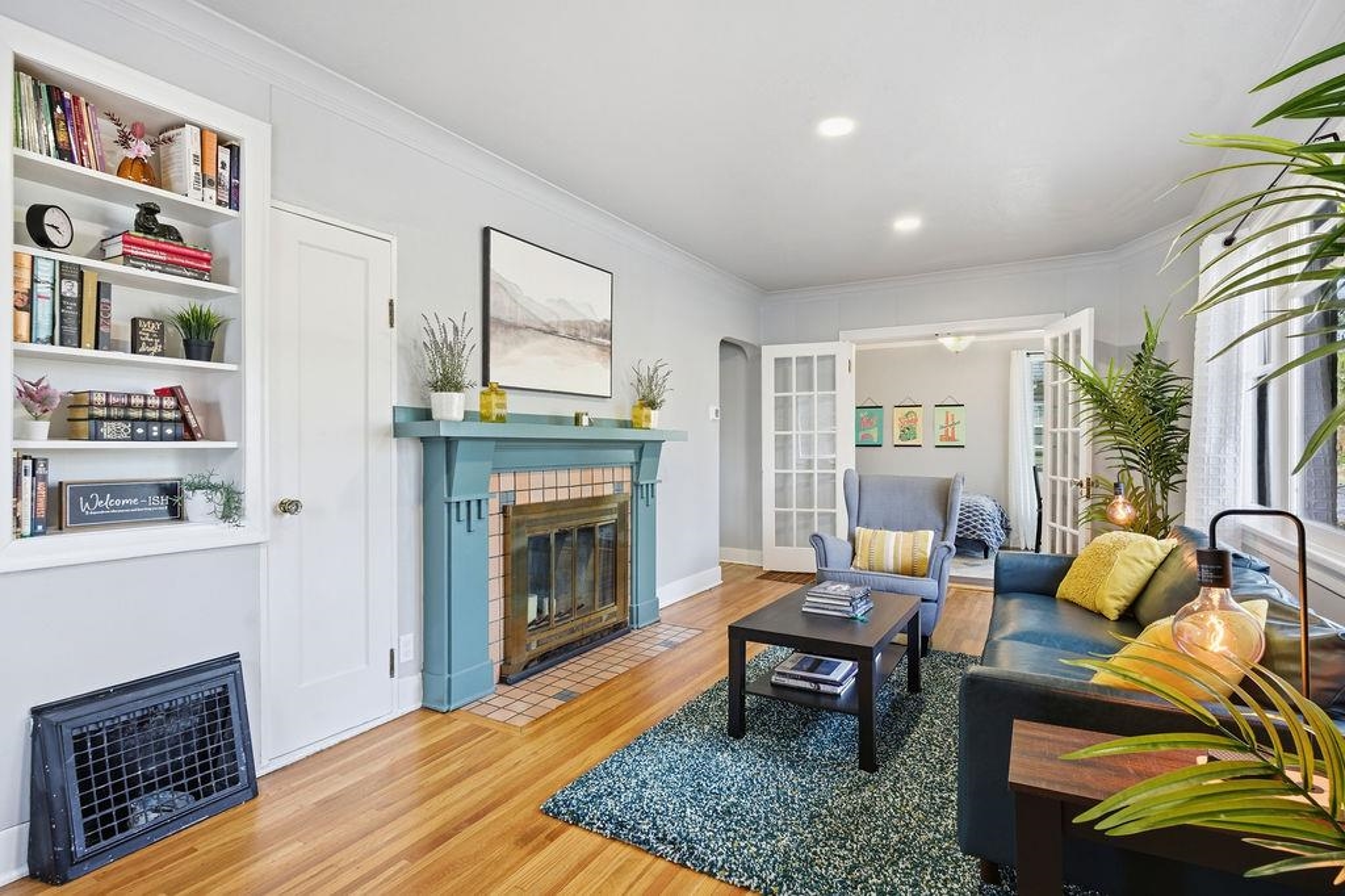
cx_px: 672
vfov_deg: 67.3
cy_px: 448
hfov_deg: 90.0
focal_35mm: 18
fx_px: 672
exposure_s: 1/25
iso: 100
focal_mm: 18
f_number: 8
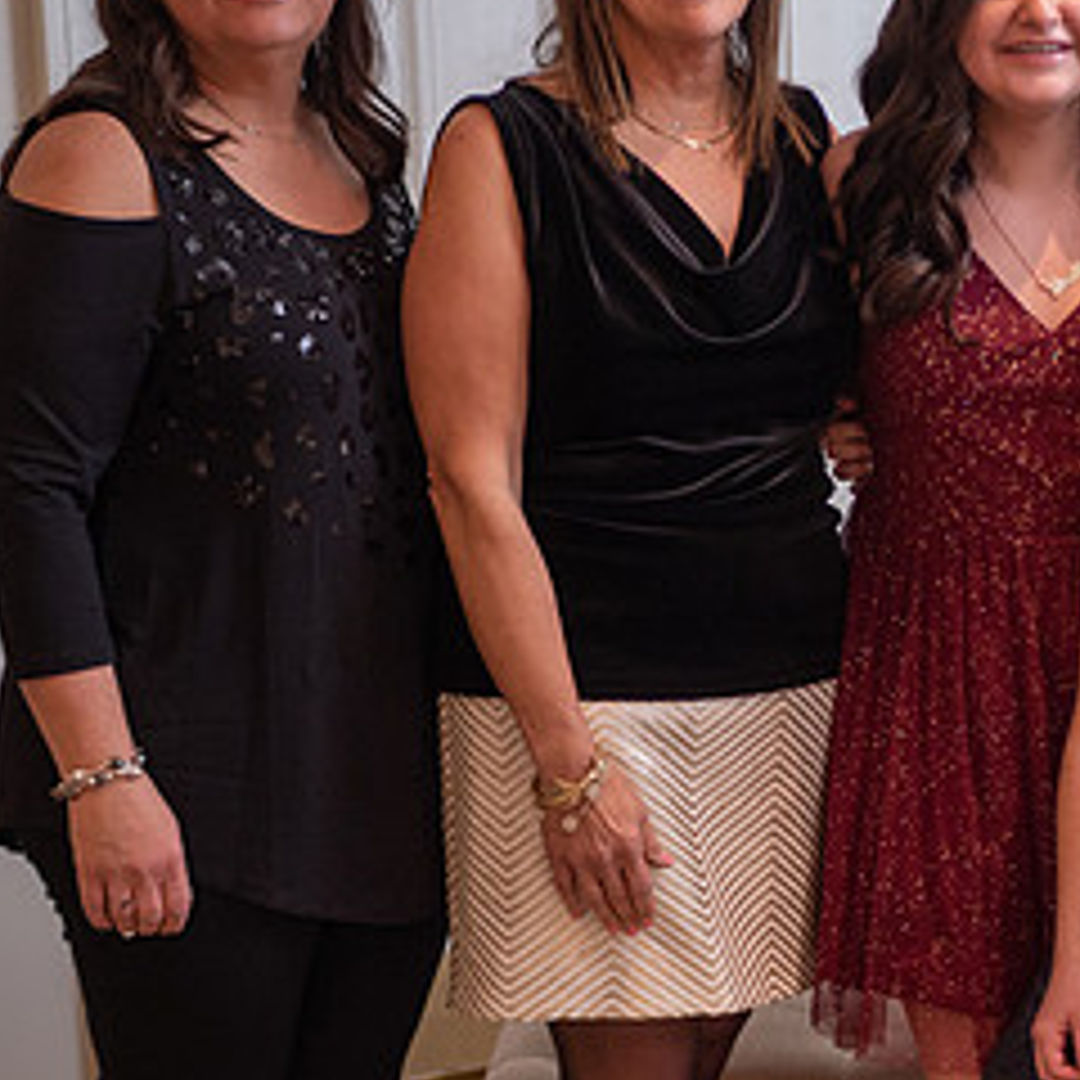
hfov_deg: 15.8
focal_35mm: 107
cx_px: 1210
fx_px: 3777
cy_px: 587
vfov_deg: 16.3
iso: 500
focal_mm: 25
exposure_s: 1/80
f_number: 1.7
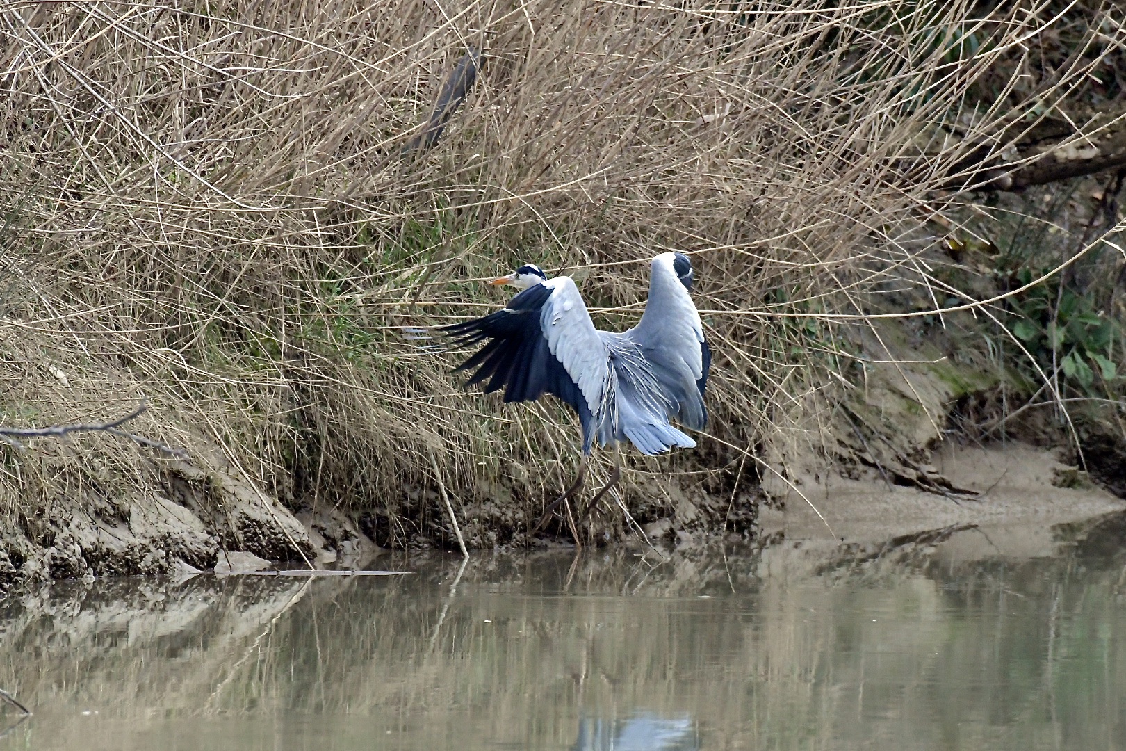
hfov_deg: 2.1
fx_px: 31275
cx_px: 563
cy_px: 376
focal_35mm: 1000
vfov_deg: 1.4
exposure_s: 1/640
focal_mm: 500
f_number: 7.1
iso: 4500
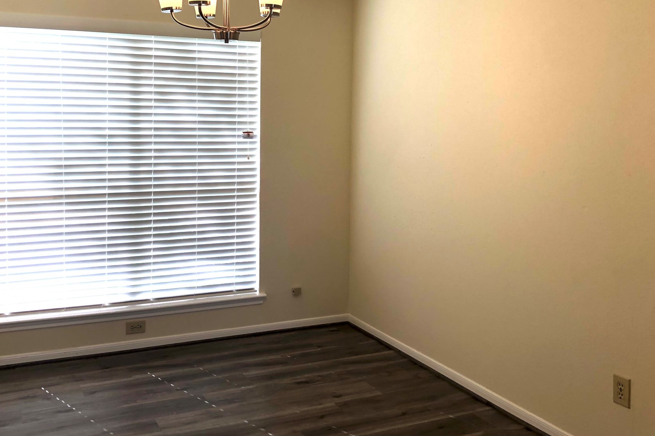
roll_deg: +0.0
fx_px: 655
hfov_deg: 52.8
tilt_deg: -3.0
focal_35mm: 36
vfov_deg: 36.4
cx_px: 262
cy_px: 139
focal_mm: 4
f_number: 1.8
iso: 25
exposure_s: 1/120
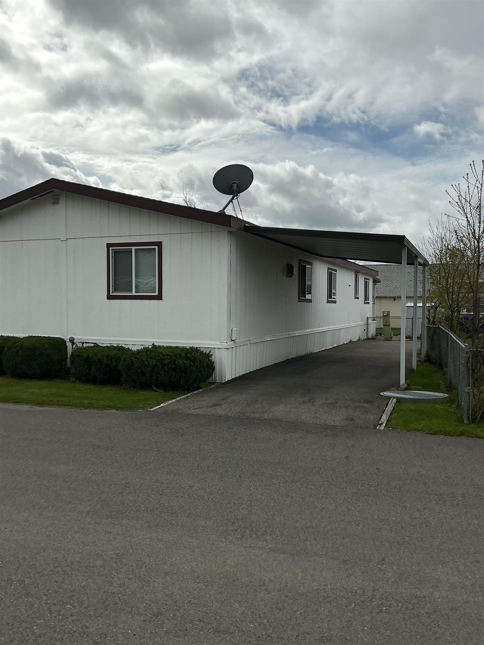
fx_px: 541
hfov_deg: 48.2
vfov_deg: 61.7
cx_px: 242
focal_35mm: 29
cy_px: 322
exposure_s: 1/4785
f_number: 1.8
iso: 25
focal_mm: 3
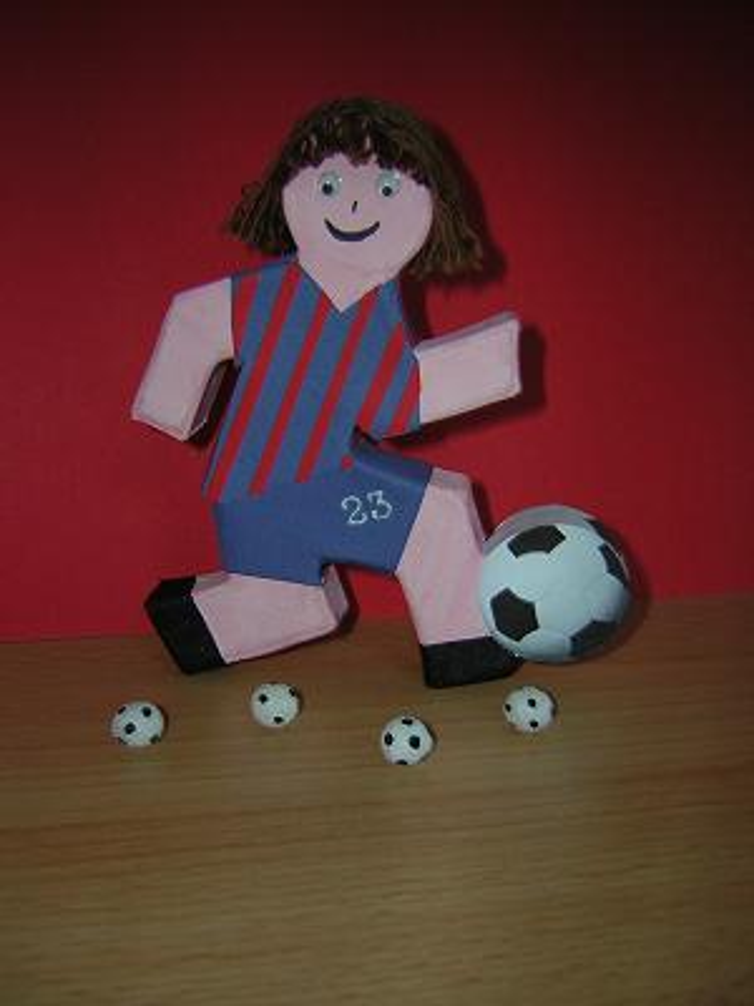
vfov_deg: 51.4
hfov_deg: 39.7
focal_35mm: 36
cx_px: 377
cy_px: 503
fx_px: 1046
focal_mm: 4.7
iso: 50
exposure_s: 1/60.1
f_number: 2.6
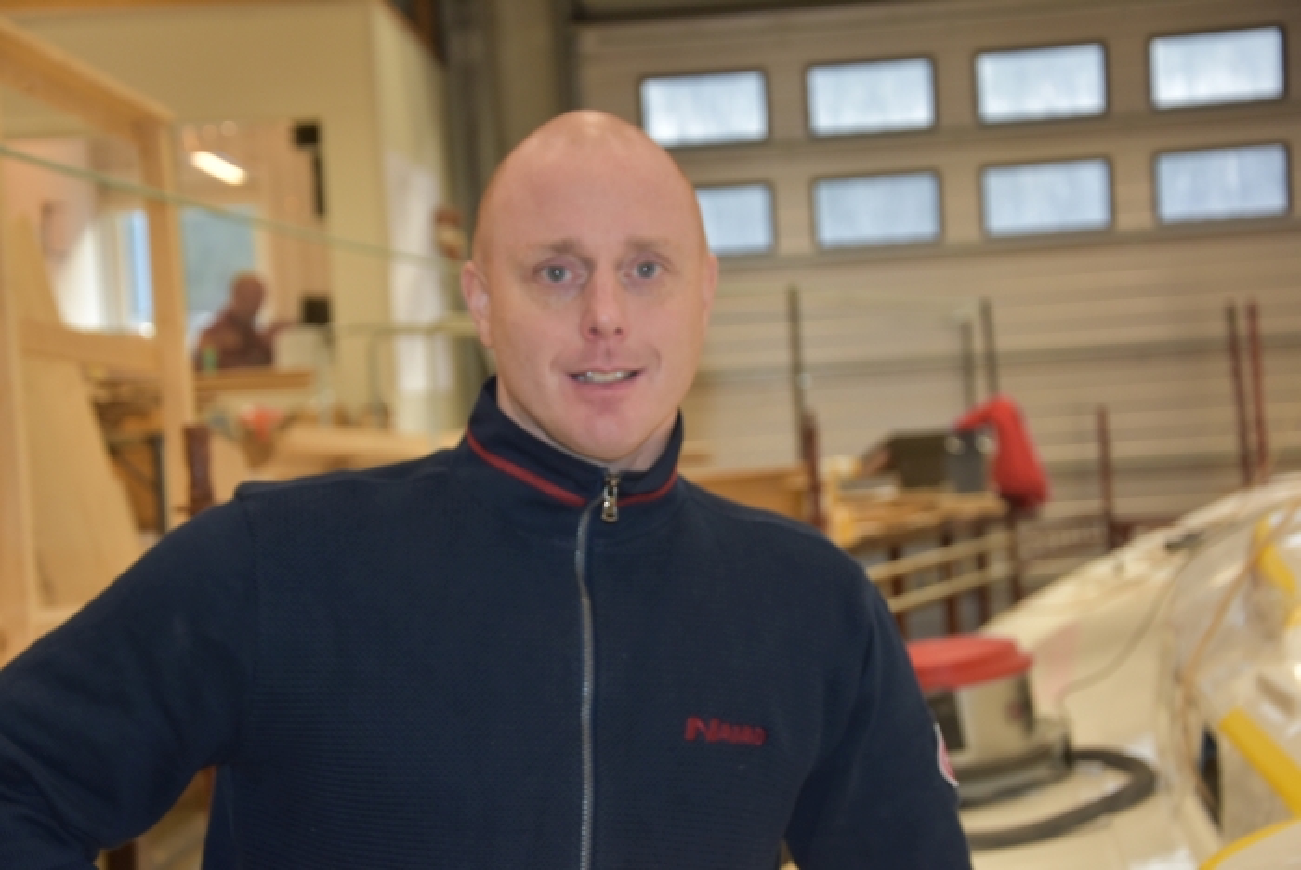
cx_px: 650
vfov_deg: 18.2
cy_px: 435
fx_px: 2713
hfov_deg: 27.0
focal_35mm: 75
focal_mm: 50
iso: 640
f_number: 5
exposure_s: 1/60
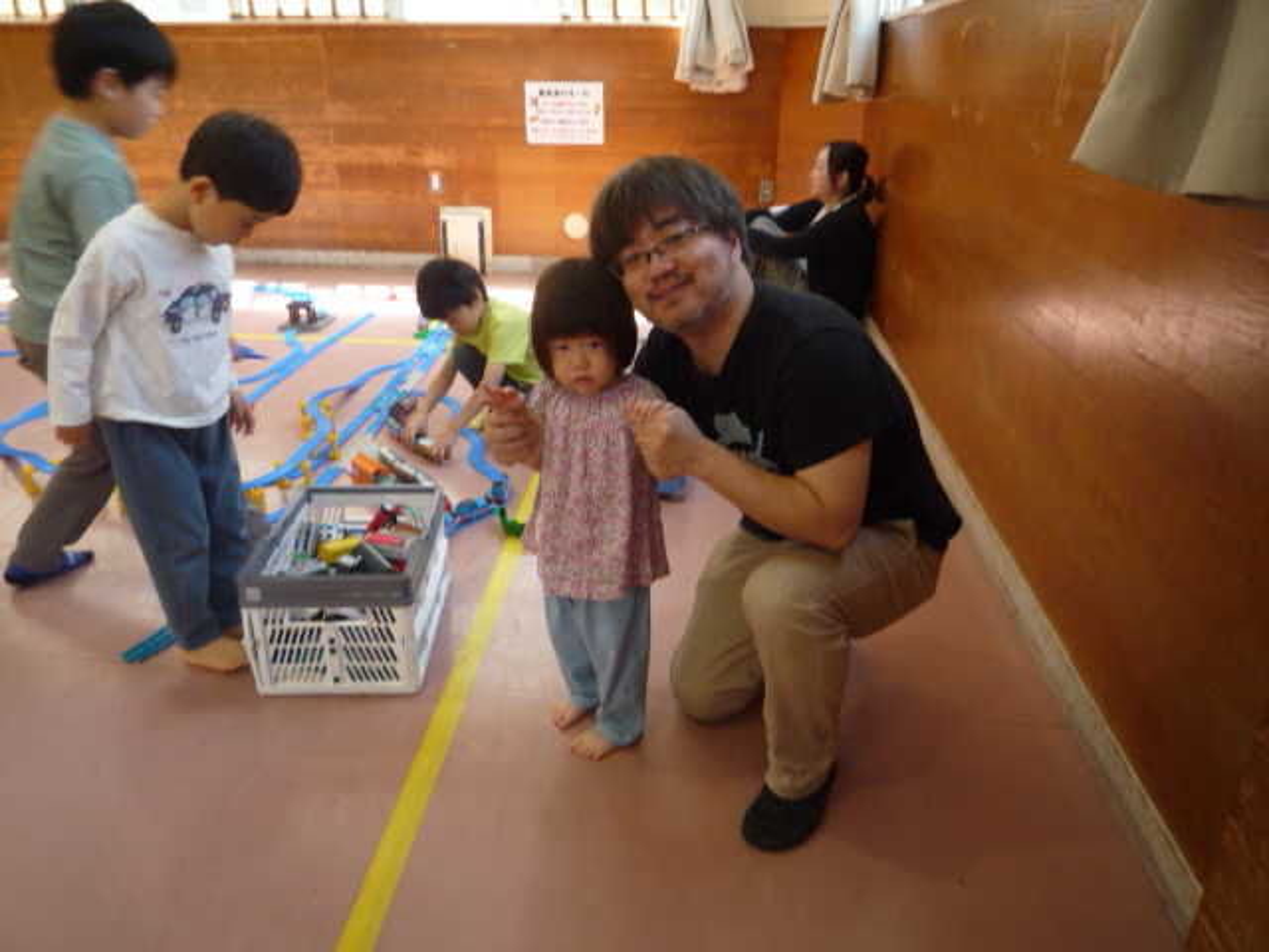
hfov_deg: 69.4
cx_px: 634
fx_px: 916
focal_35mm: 25
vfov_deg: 54.9
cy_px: 476
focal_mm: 4.4
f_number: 2.8
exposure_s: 1/40
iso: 100
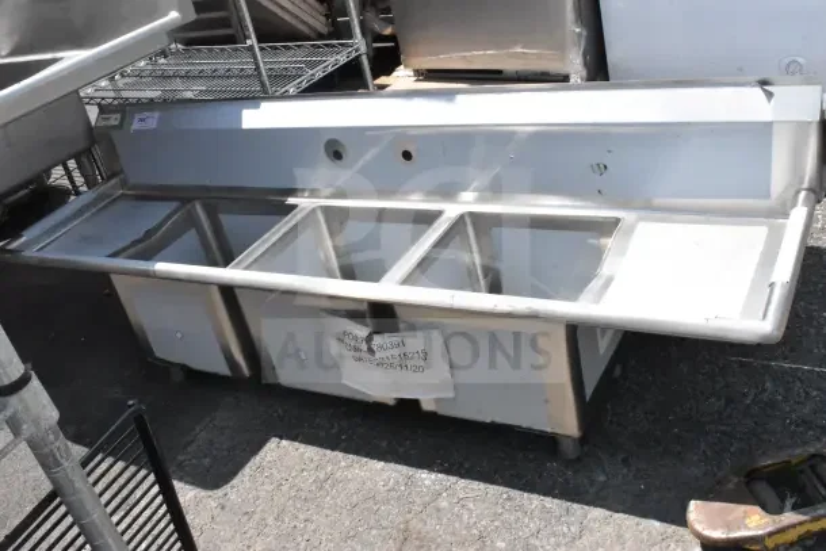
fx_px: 826
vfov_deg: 36.9
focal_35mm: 36
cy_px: 276
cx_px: 413
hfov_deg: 53.1
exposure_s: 1/2000
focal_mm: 24
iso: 6400
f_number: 22
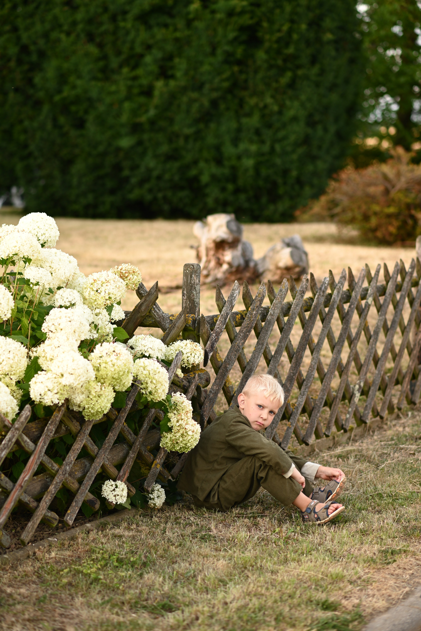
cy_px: 316
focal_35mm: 85
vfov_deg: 23.9
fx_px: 1491
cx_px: 210
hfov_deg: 16.1
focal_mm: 85
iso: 100
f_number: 2.2
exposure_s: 1/200
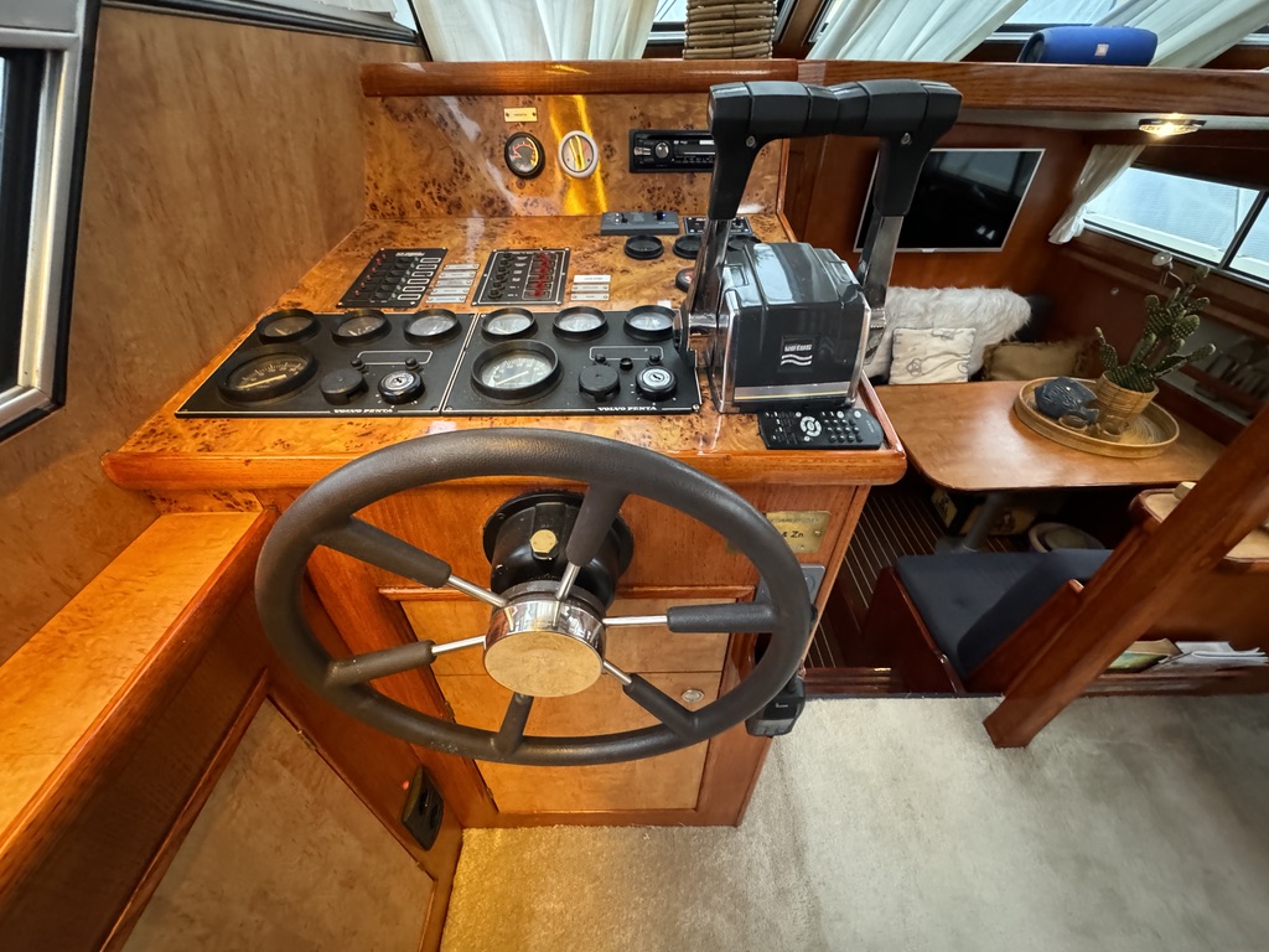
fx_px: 513
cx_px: 634
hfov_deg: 102.1
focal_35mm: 14
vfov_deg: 85.7
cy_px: 476
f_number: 2.2
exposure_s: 1/51
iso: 1250
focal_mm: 2.22
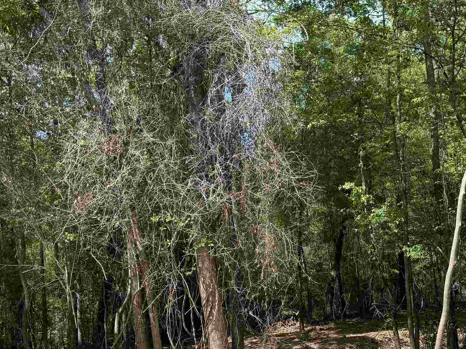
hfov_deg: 40.0
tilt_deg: +1.5
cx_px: 308
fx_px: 633
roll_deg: +2.8
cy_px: 268
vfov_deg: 30.3
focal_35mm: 47
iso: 80
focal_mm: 6.76
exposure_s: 1/1597
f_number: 1.78
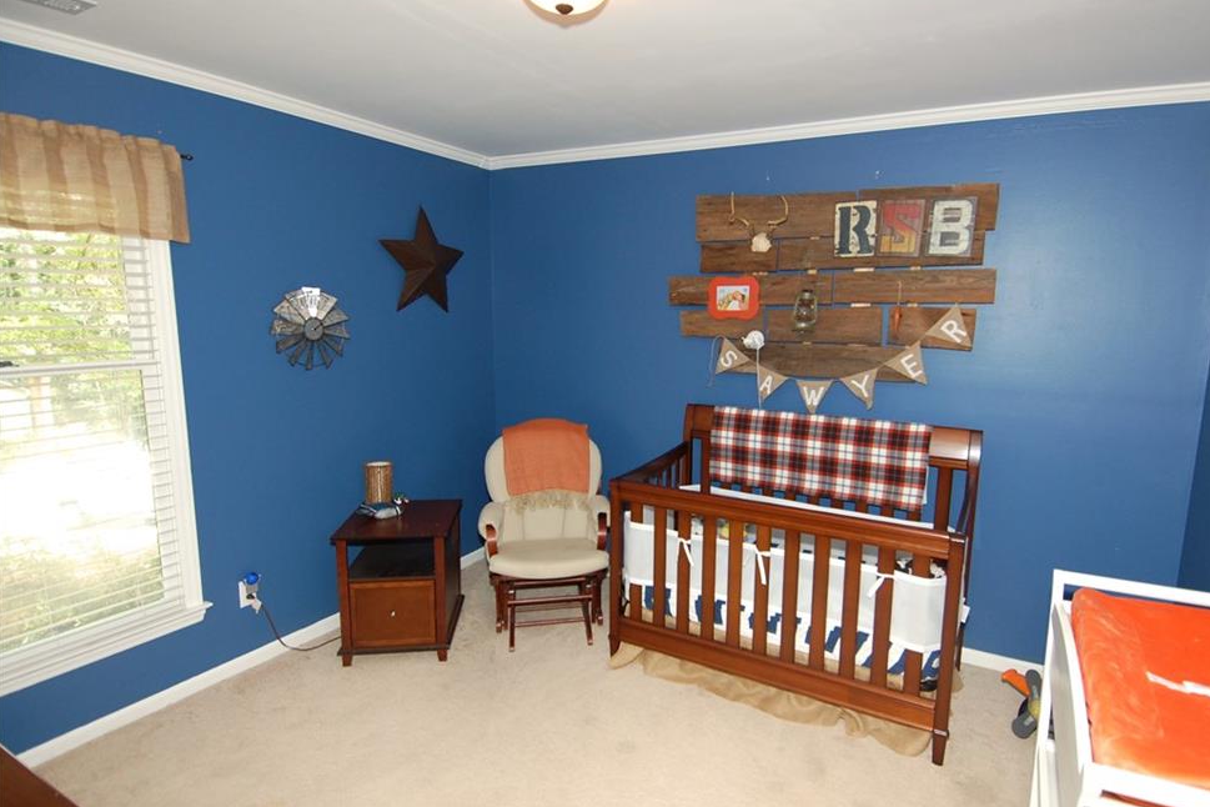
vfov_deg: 64.5
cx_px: 636
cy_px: 415
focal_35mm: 19
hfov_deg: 86.8
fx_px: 639
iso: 400
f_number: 4
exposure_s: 1/60
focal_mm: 12
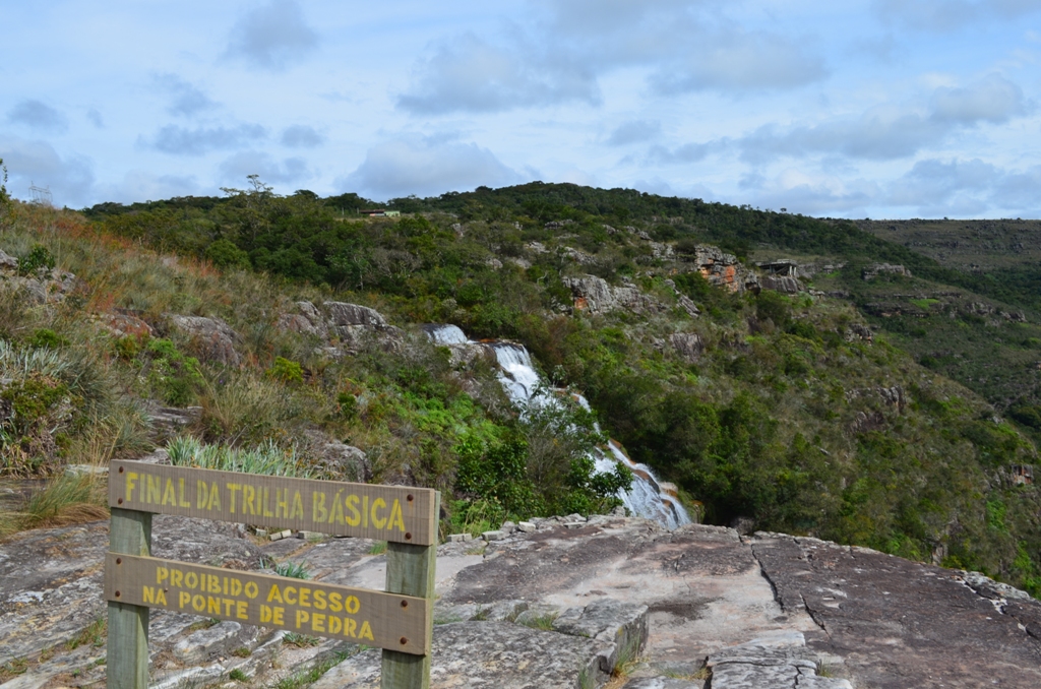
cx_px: 520
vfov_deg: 39.8
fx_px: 952
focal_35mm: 33
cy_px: 344
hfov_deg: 57.3
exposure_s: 1/160
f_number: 11
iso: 100
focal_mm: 22
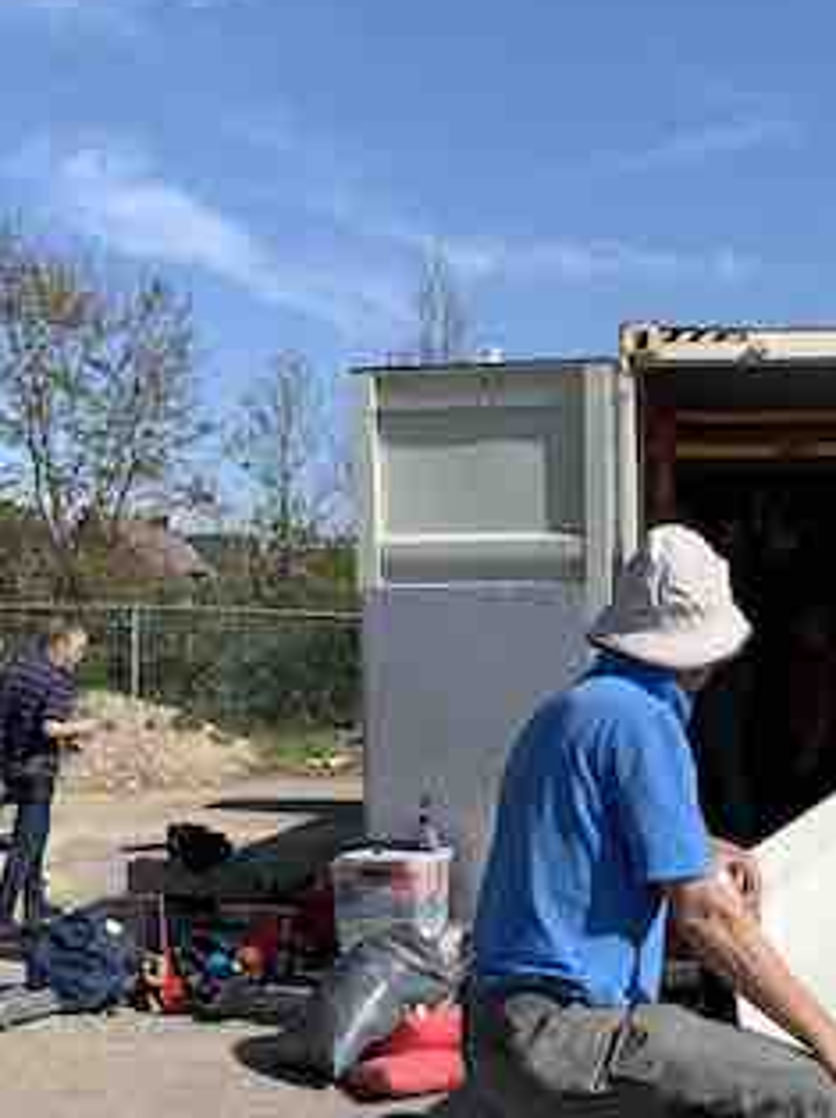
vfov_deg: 35.3
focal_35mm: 53
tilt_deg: -7.2
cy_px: 862
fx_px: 1709
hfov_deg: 26.9
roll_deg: -0.2
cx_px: 676
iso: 25
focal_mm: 4.25
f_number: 1.8
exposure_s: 1/1880
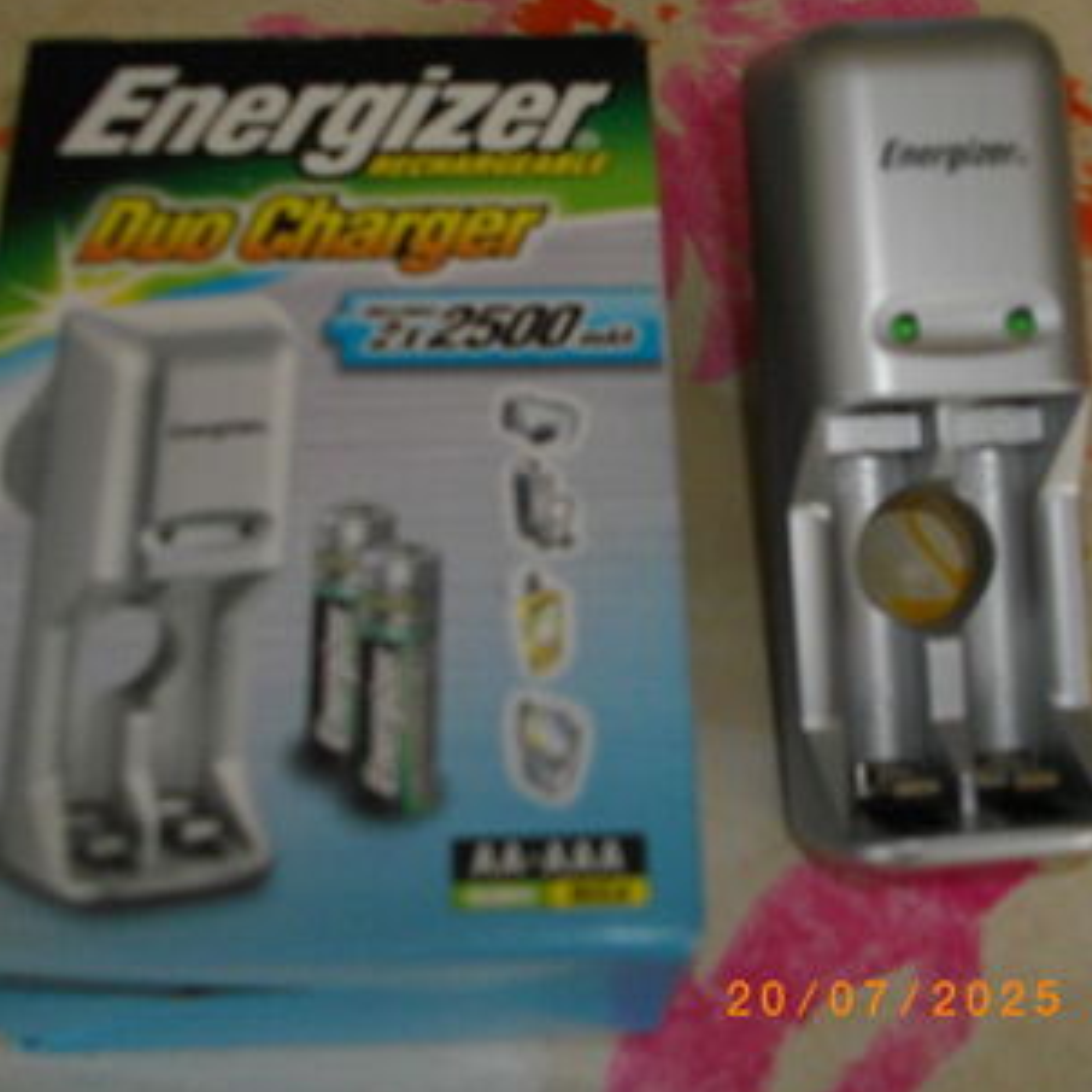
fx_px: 1606
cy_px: 488
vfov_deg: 37.5
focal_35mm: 45
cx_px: 575
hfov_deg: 37.5
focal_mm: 5.7
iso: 200
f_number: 2.9
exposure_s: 1/50
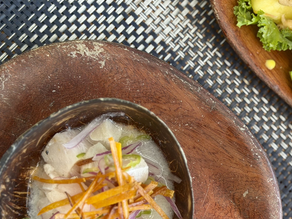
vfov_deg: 16.8
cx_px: 239
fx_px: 742
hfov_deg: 21.9
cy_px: 111
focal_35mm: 88
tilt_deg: -83.1
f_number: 1.78
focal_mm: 6.76
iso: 64
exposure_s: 1/289
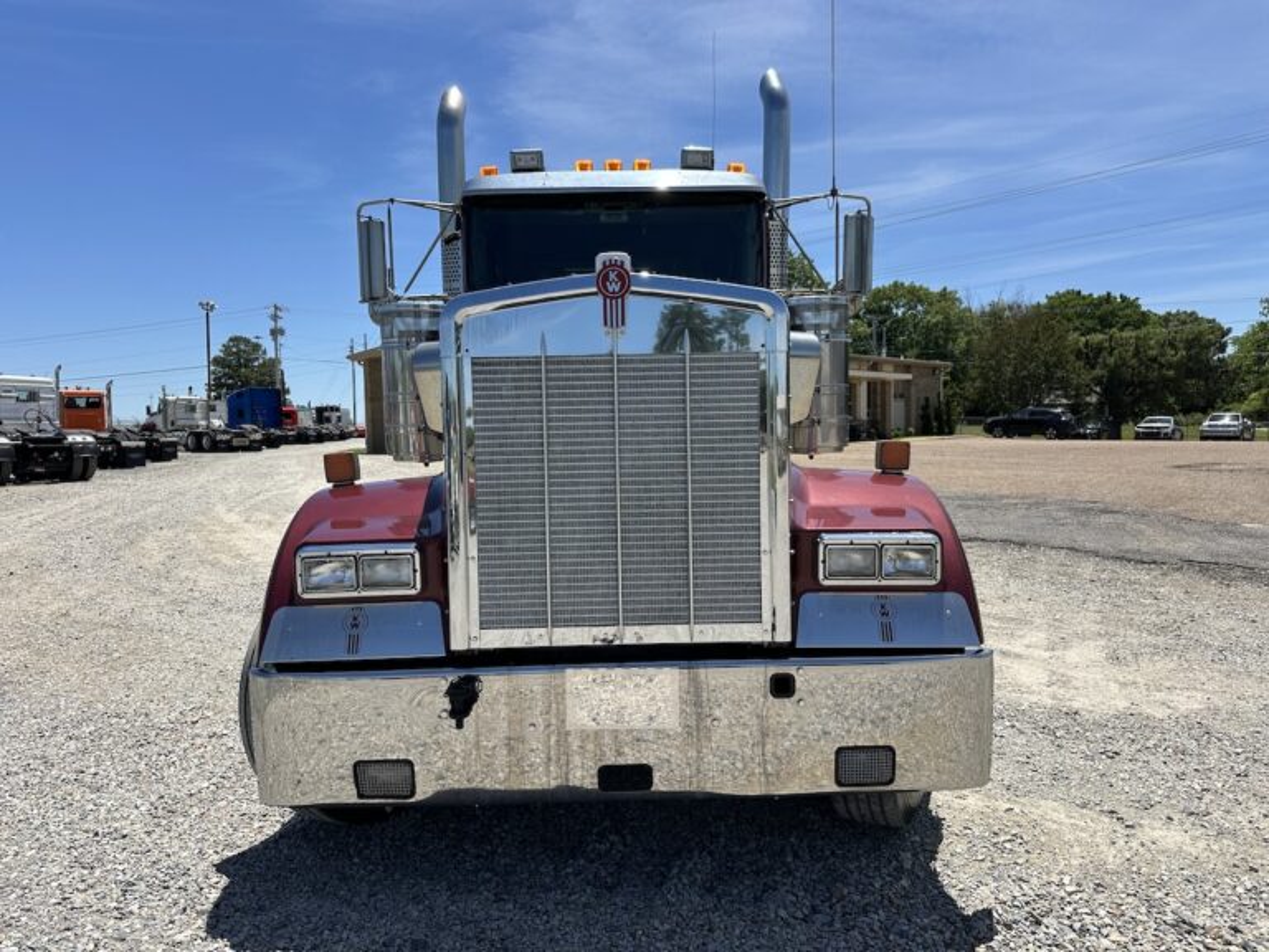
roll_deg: +0.2
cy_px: 476
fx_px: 880
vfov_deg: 56.8
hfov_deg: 71.6
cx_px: 634
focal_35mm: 24
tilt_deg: -2.5
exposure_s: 1/5263
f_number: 1.78
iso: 80
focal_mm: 6.86
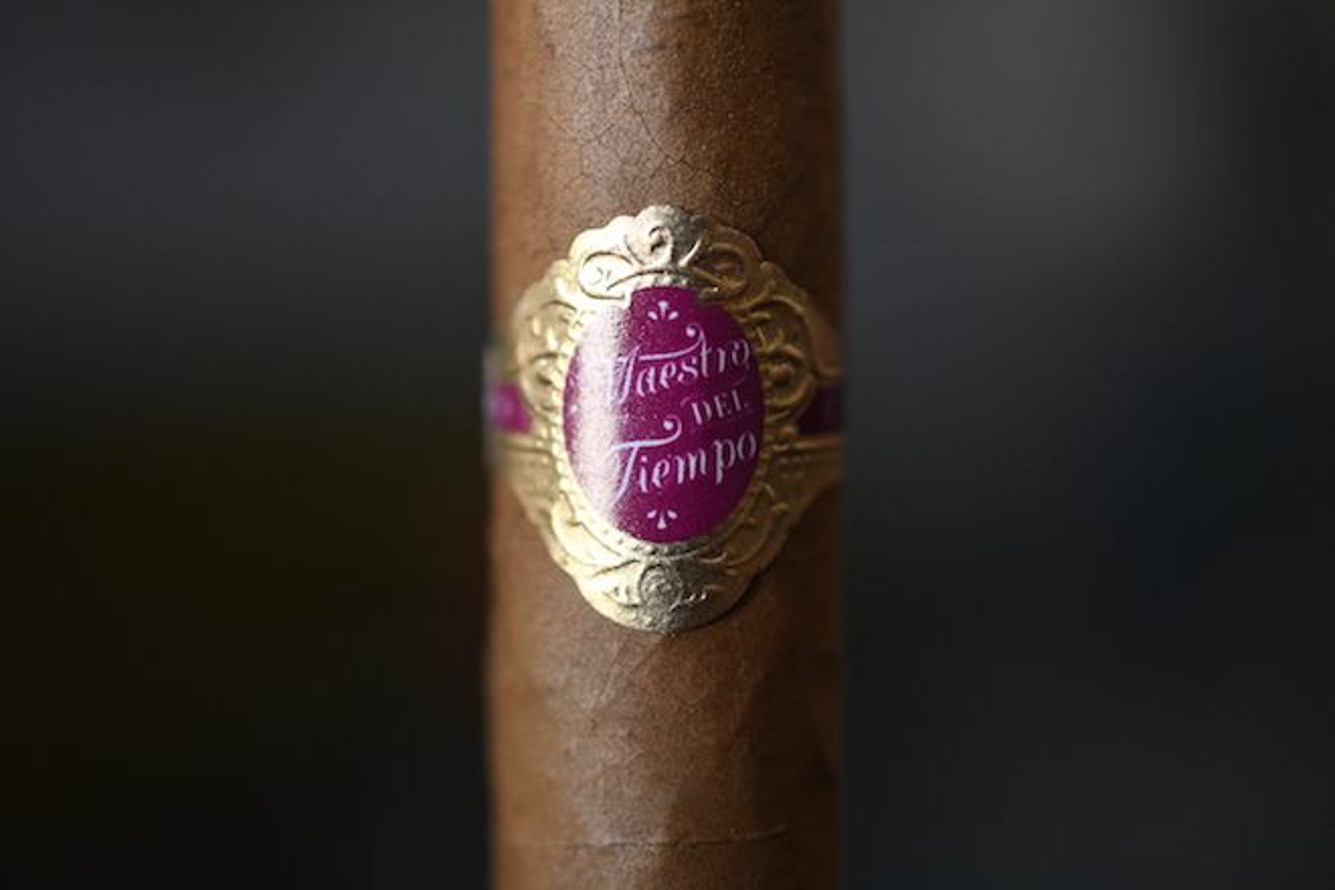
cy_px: 445
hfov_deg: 33.4
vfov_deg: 22.6
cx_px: 668
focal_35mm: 60
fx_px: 2225
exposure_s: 1/125
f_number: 3.3
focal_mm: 40
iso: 1600
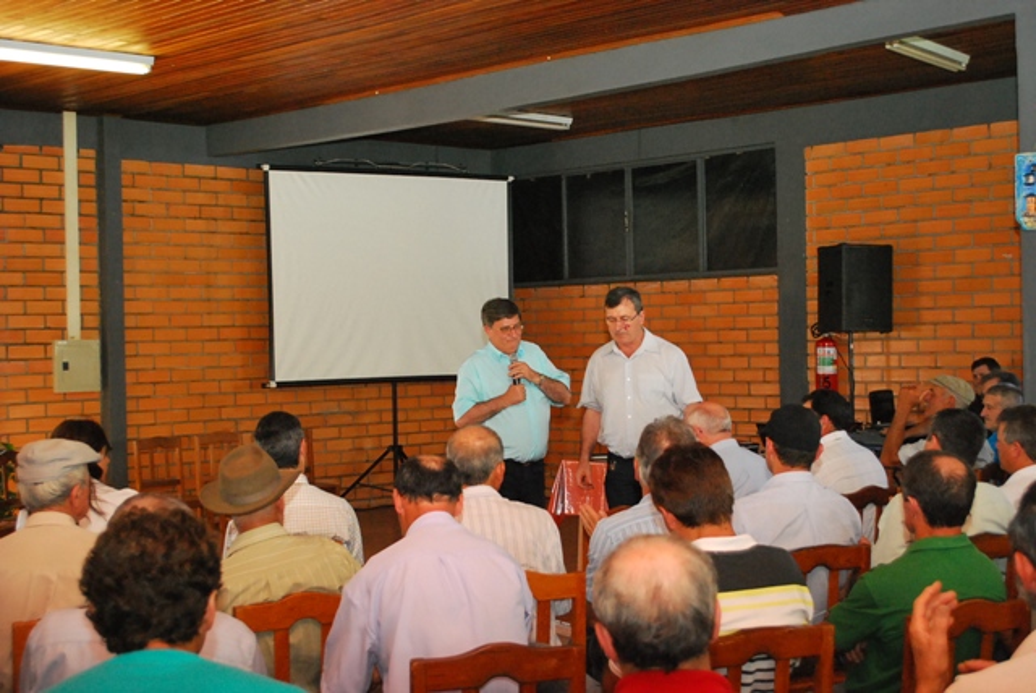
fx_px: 1383
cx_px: 518
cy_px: 346
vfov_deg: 28.1
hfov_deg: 41.1
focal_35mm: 48
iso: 1400
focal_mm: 32
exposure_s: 1/200
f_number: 5
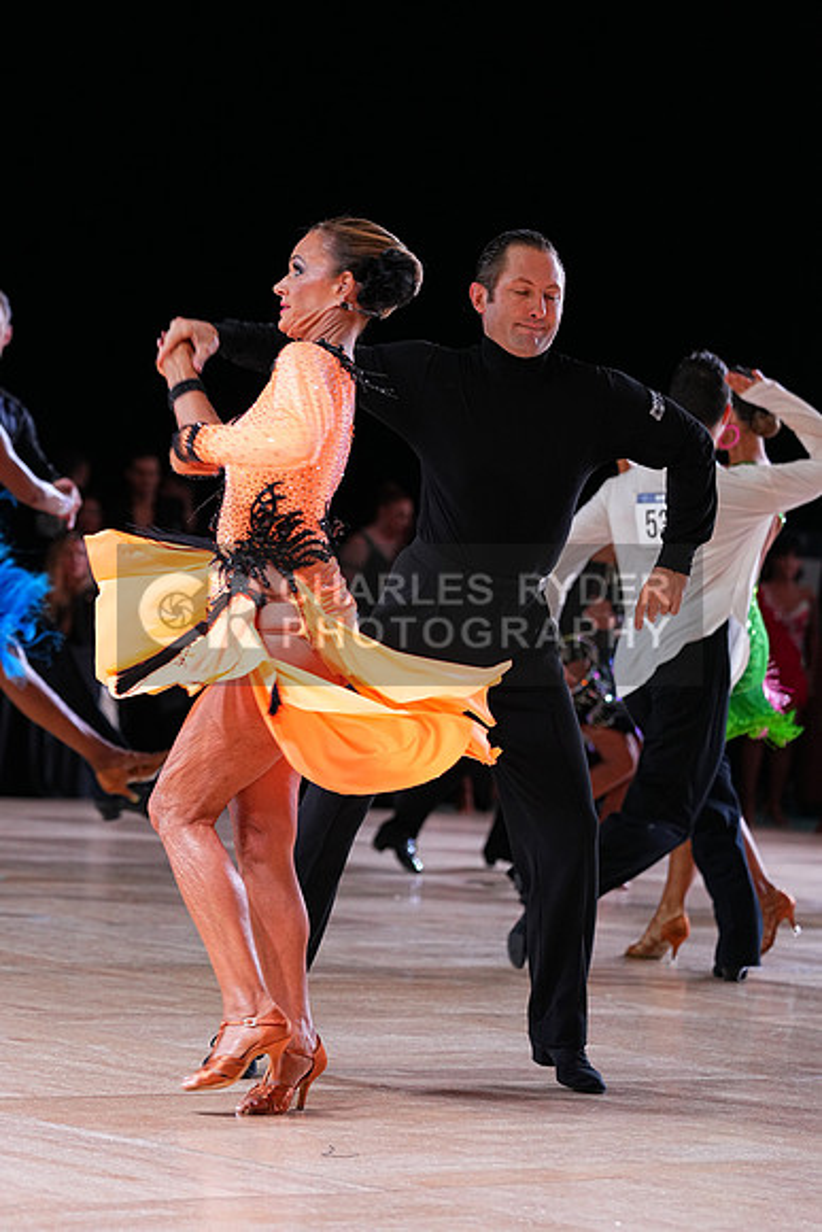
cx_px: 411
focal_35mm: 128
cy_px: 616
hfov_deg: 10.7
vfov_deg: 16.0
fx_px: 4381
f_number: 4
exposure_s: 1/400
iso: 2000
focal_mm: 128
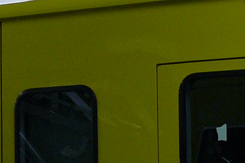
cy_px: 118
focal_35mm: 187
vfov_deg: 7.3
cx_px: 103
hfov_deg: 11.0
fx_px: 1273
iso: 125
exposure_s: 1/30
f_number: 2.8
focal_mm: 6
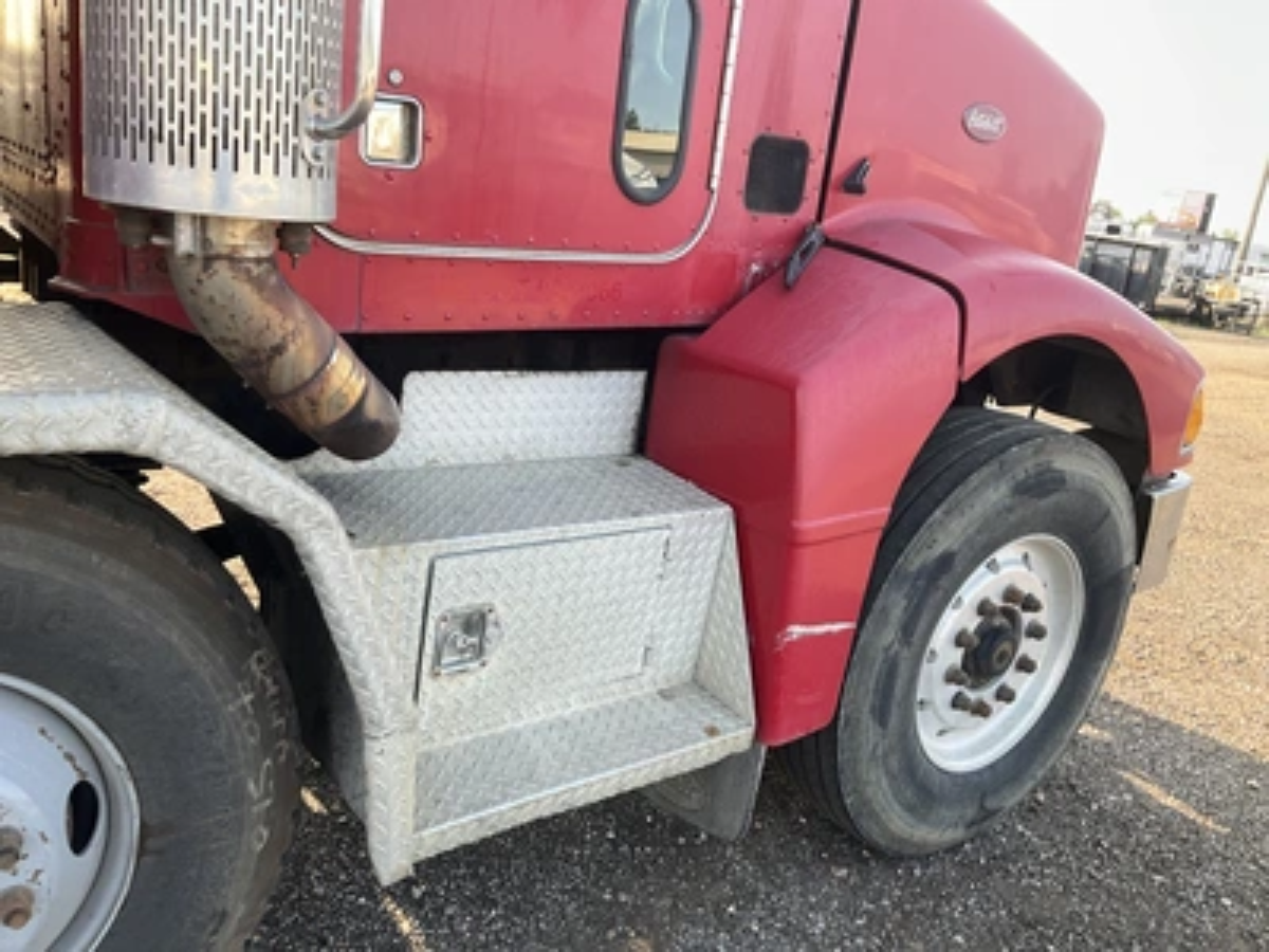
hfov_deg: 61.7
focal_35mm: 29
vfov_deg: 48.2
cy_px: 476
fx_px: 1063
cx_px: 634
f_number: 1.8
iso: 20
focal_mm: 3
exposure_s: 1/146
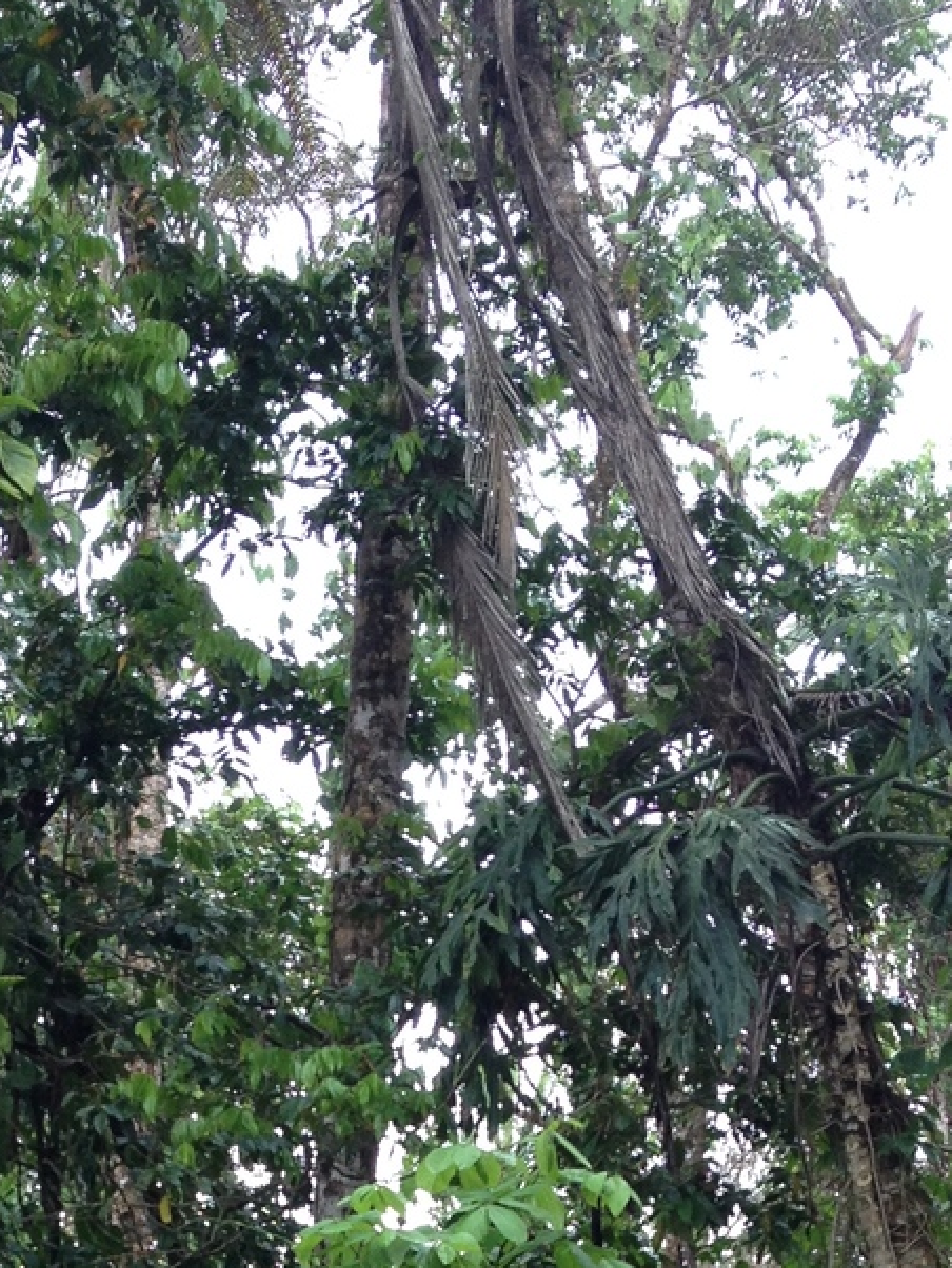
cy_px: 1660
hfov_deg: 15.9
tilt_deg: +2.9
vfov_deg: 19.4
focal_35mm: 93
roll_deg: +0.4
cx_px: 324
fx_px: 3408
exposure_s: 1/60
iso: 50
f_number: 2.4
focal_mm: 4.28
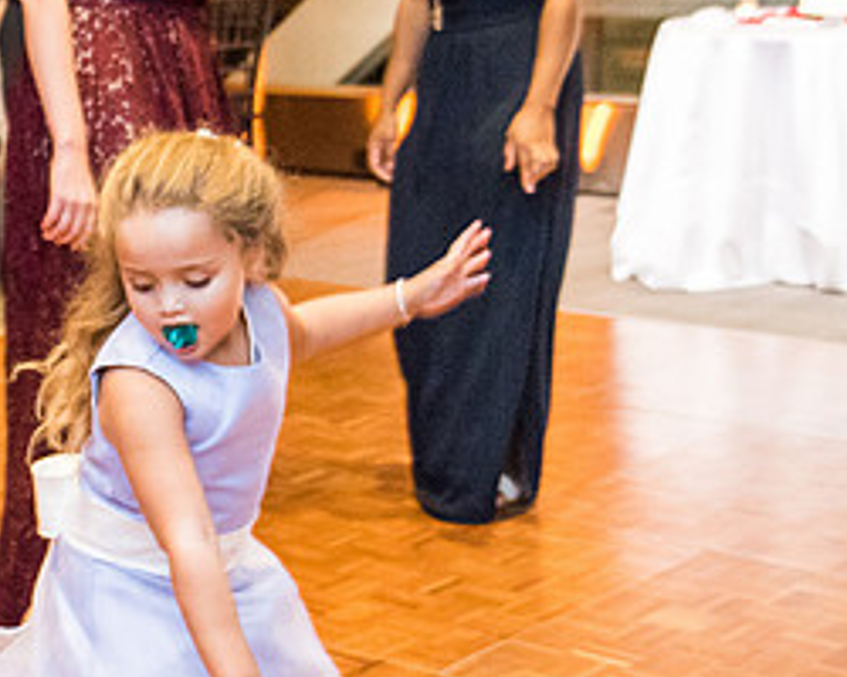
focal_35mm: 86
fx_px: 2156
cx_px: -71
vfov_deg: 17.8
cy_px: 486
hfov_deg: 21.2
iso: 2500
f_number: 2.8
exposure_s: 1/100
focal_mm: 32
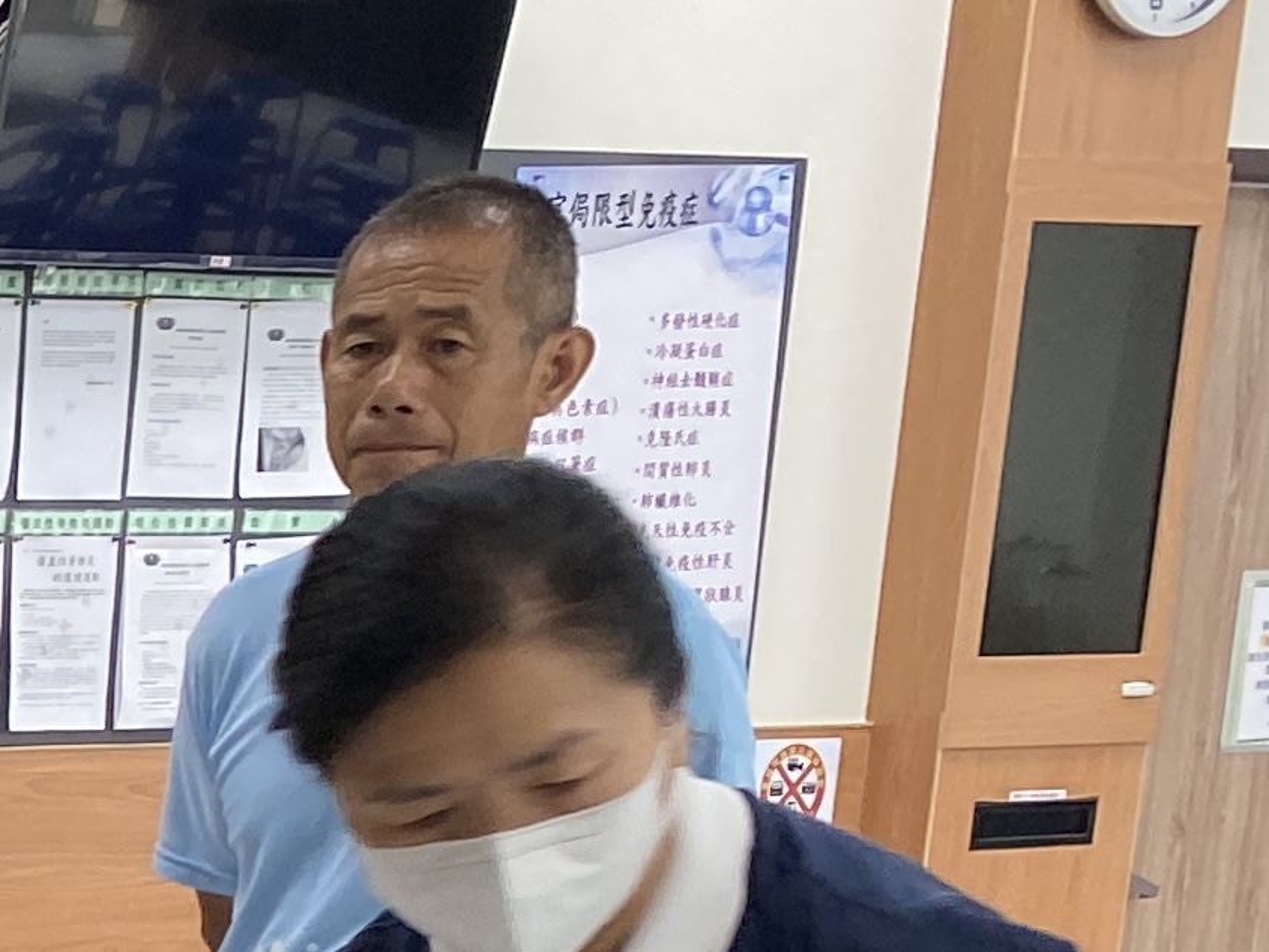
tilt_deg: -15.6
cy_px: 1838
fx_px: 4546
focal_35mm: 124
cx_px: -1554
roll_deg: -0.2
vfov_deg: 11.0
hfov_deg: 13.0
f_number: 1.8
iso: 80
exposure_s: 1/60
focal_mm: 4.25
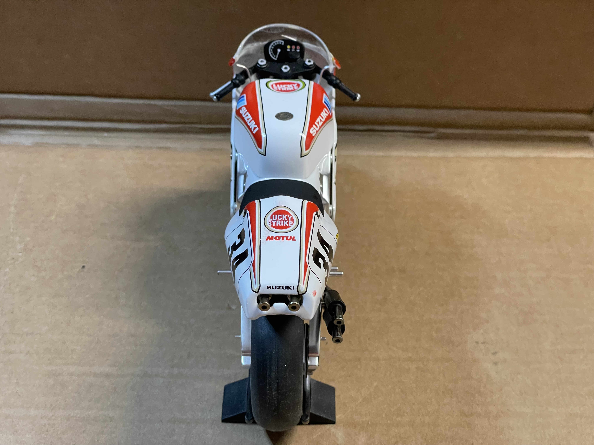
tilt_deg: -41.2
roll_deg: -1.3
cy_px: 222
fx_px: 892
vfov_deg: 28.0
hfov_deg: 36.8
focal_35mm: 52
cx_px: 297
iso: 400
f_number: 2
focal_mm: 6
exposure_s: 1/50
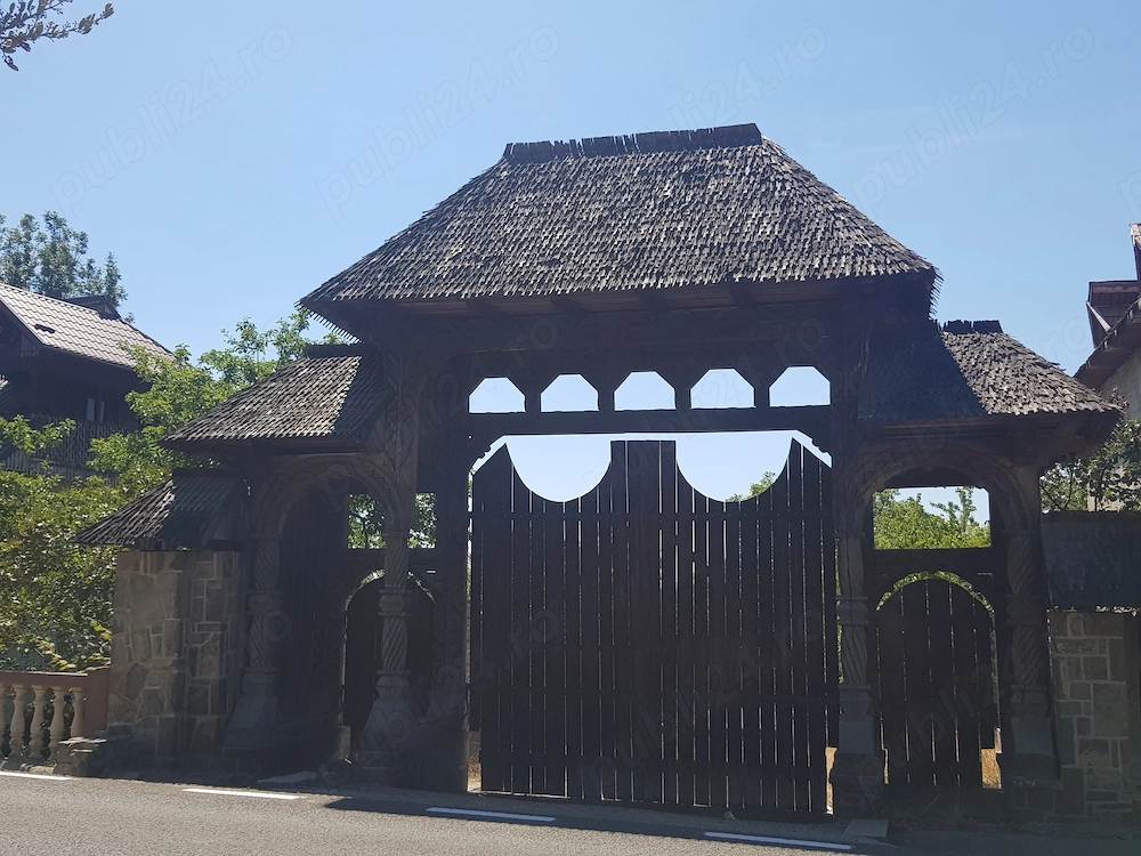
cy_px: 428
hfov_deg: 67.3
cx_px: 570
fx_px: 857
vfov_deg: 53.1
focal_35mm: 26
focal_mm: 4.3
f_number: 1.7
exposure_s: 1/1924
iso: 40
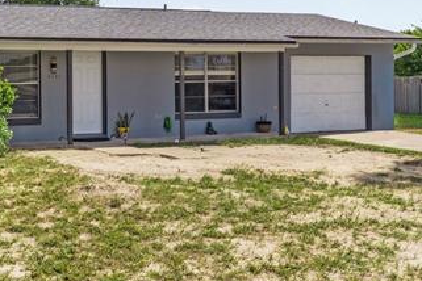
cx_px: 99
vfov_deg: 25.6
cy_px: 92
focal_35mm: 53
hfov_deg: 36.8
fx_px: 616
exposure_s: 1/4000
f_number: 9
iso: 250
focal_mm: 11
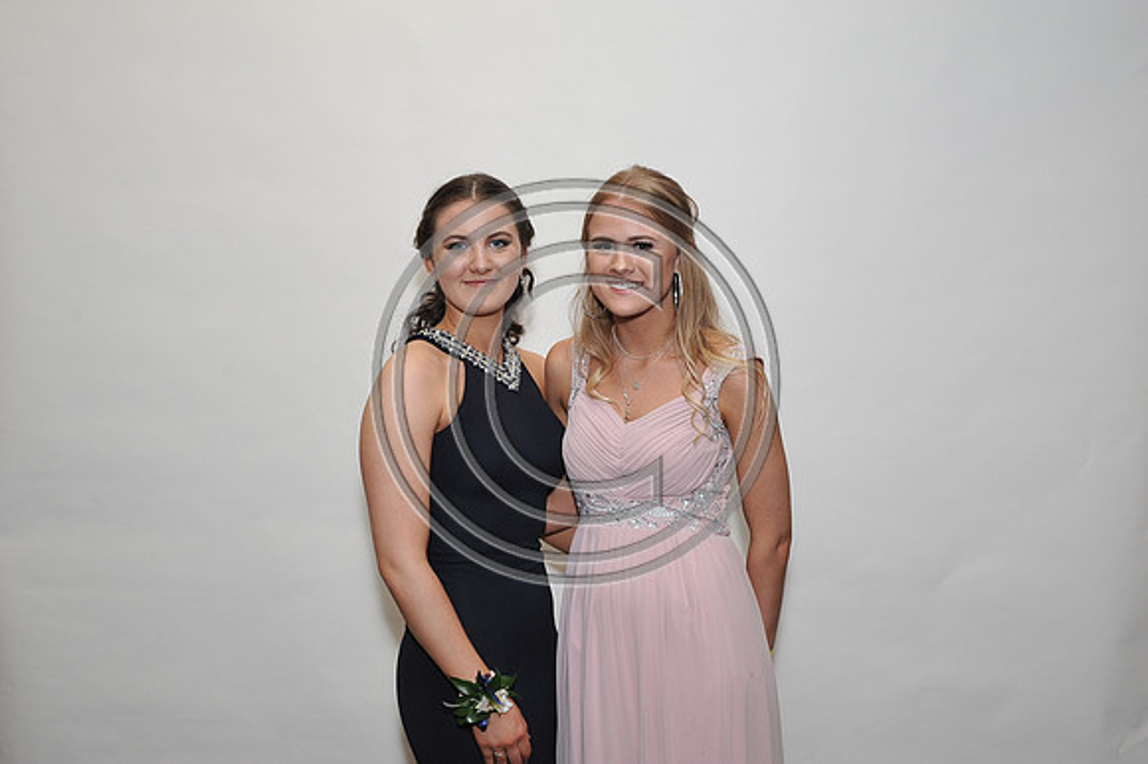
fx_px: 1339
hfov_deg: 46.4
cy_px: 382
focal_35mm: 42
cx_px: 574
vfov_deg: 31.9
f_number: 6.3
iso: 800
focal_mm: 42
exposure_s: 1/60
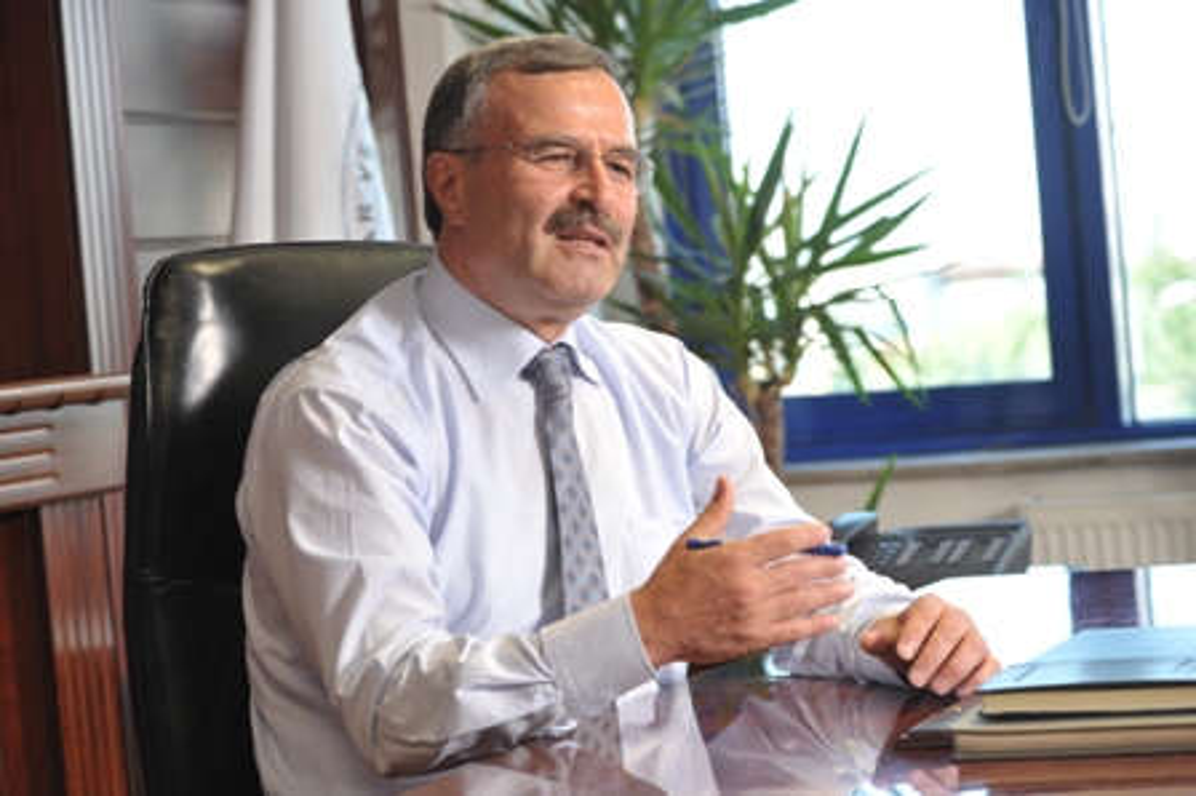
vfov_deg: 13.0
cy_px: 398
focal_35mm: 105
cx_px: 598
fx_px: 3486
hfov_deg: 19.5
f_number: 6.3
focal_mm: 105
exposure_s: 1/50
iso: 640
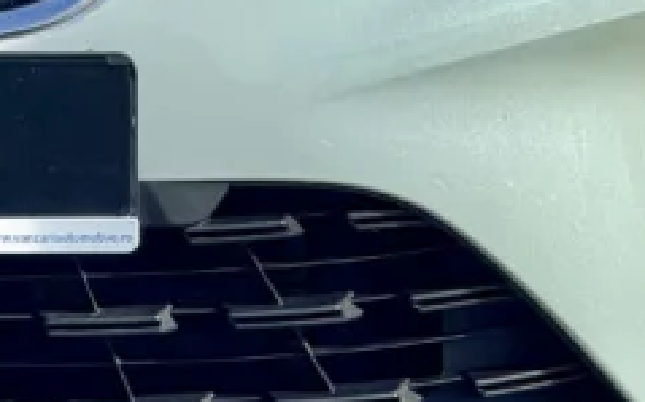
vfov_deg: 2.9
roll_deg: +0.7
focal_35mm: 454
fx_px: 7975
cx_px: -283
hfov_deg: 4.6
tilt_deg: -4.5
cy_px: -229
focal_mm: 16.89
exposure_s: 1/638
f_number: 2.8
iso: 20
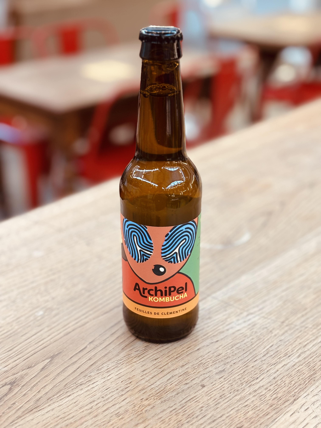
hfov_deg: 28.0
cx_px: 160
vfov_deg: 36.8
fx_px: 643
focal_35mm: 52
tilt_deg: -25.6
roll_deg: -0.9
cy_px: 214
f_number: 1.6
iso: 100
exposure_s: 1/50
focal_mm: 5.96
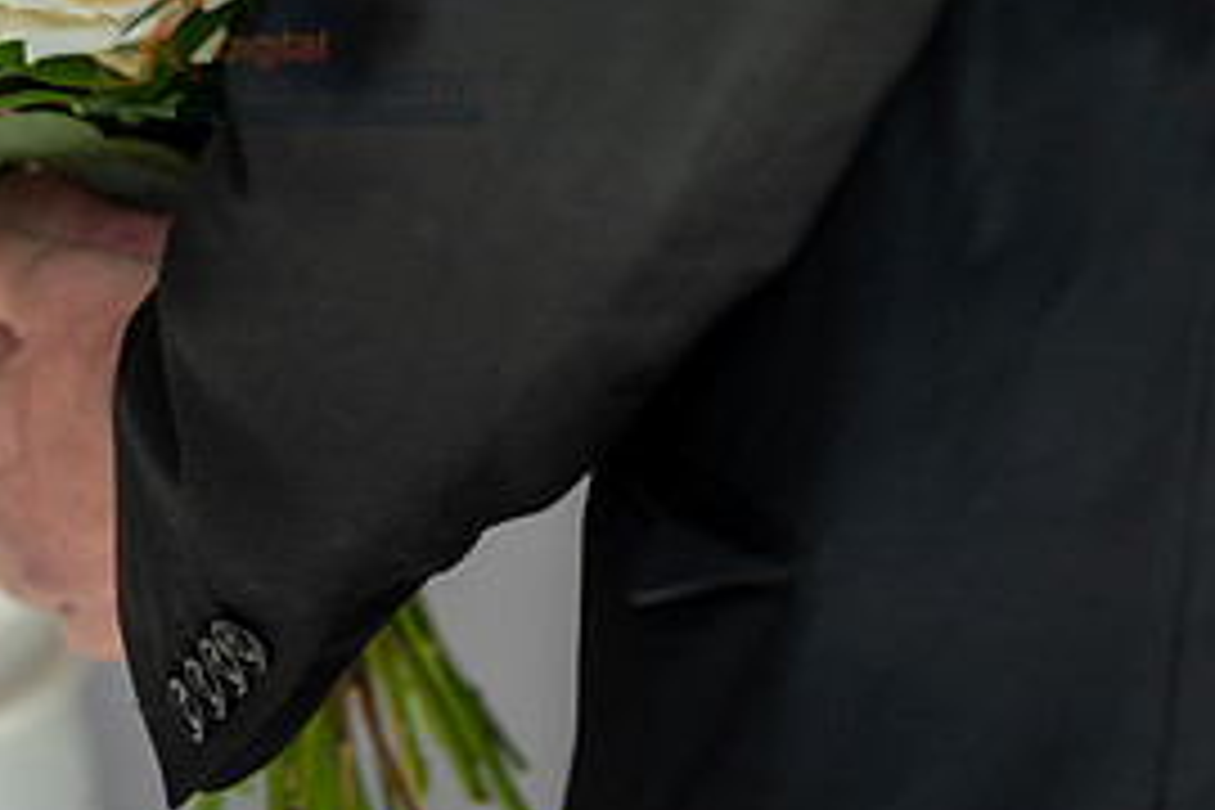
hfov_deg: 4.8
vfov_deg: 3.2
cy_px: 56
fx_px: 14478
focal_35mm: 429
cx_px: 292
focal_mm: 200
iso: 125
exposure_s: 1/160
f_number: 3.2
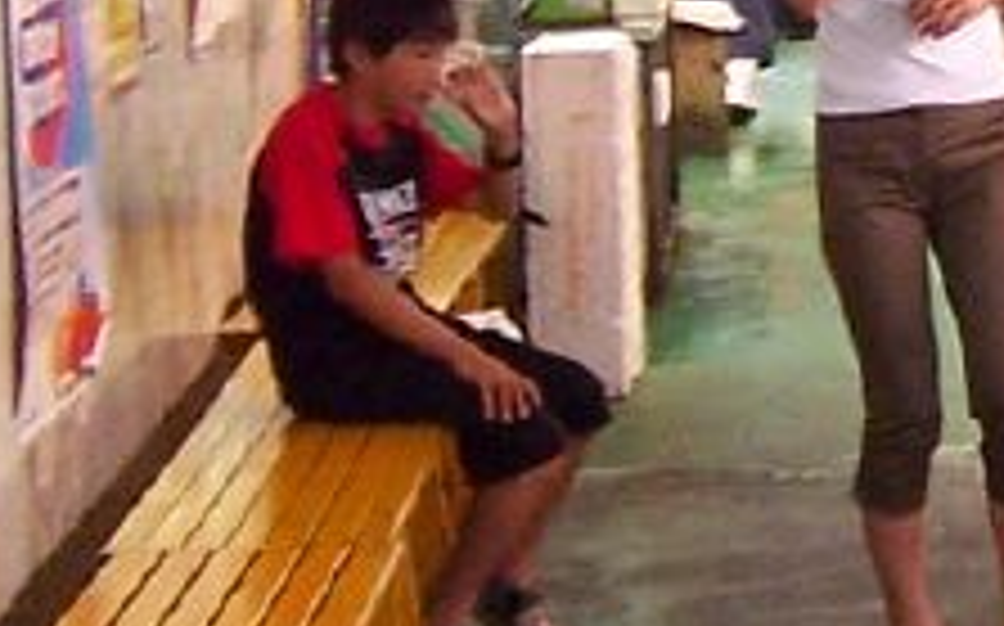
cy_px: -266
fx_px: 3828
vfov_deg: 9.1
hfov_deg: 14.6
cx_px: 1126
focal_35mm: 140
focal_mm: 3.8
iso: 160
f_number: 2.8
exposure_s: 1/25
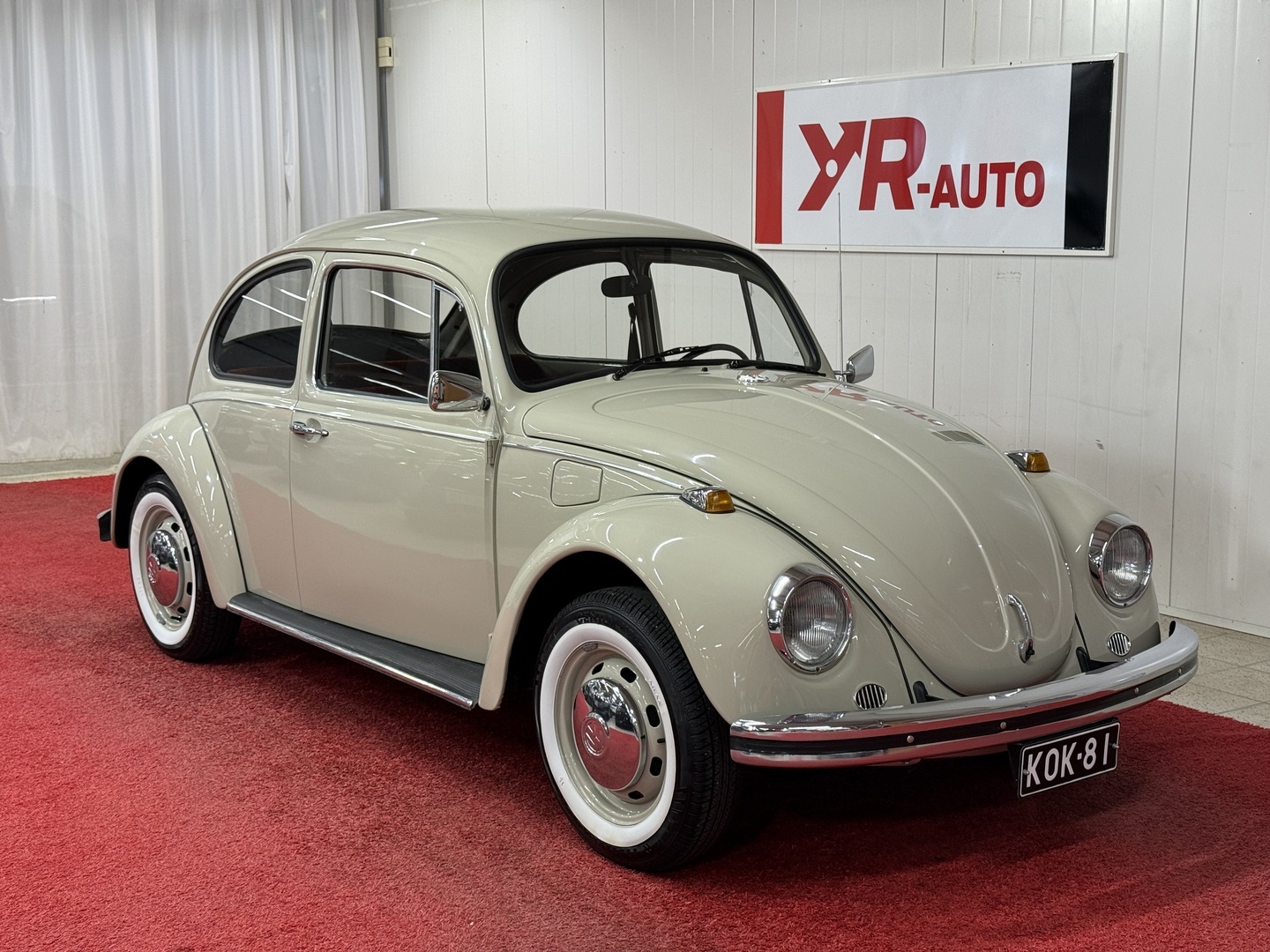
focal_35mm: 48
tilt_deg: -8.3
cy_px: 476
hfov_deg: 39.7
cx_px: 635
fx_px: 1761
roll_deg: +0.3
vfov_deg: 30.3
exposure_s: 1/100
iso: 80
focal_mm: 6.76
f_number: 1.78
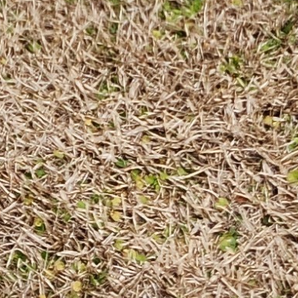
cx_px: -36
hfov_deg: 8.3
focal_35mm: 210
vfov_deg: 6.7
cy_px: -851
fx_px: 2045
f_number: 1.8
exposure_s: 1/187
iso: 20
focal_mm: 5.4
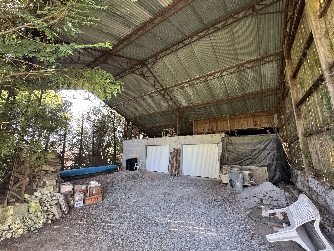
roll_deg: -0.3
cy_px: 126
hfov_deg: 102.1
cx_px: 167
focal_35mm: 14
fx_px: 135
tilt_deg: +11.6
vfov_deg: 85.7
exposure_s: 1/99
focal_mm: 2.22
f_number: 2.2
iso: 250
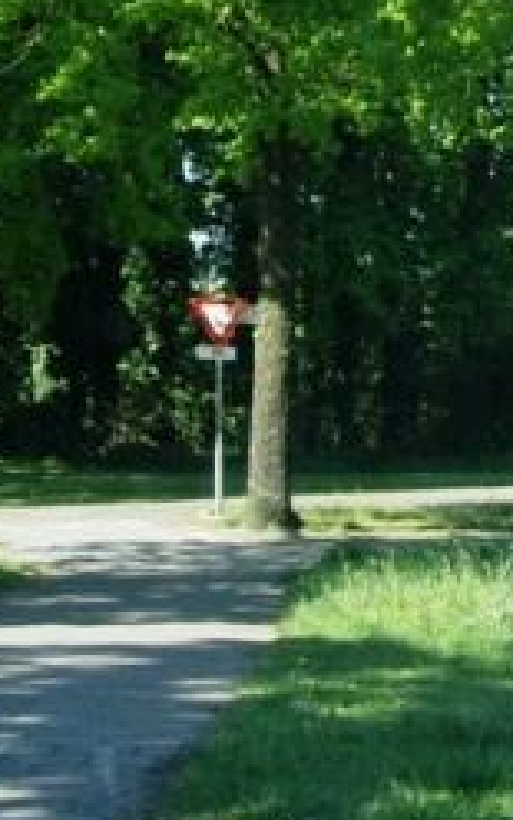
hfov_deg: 12.1
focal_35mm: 104
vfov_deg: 19.9
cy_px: 231
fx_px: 2326
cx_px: 745
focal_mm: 7.9
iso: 64
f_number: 2.8
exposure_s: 1/250
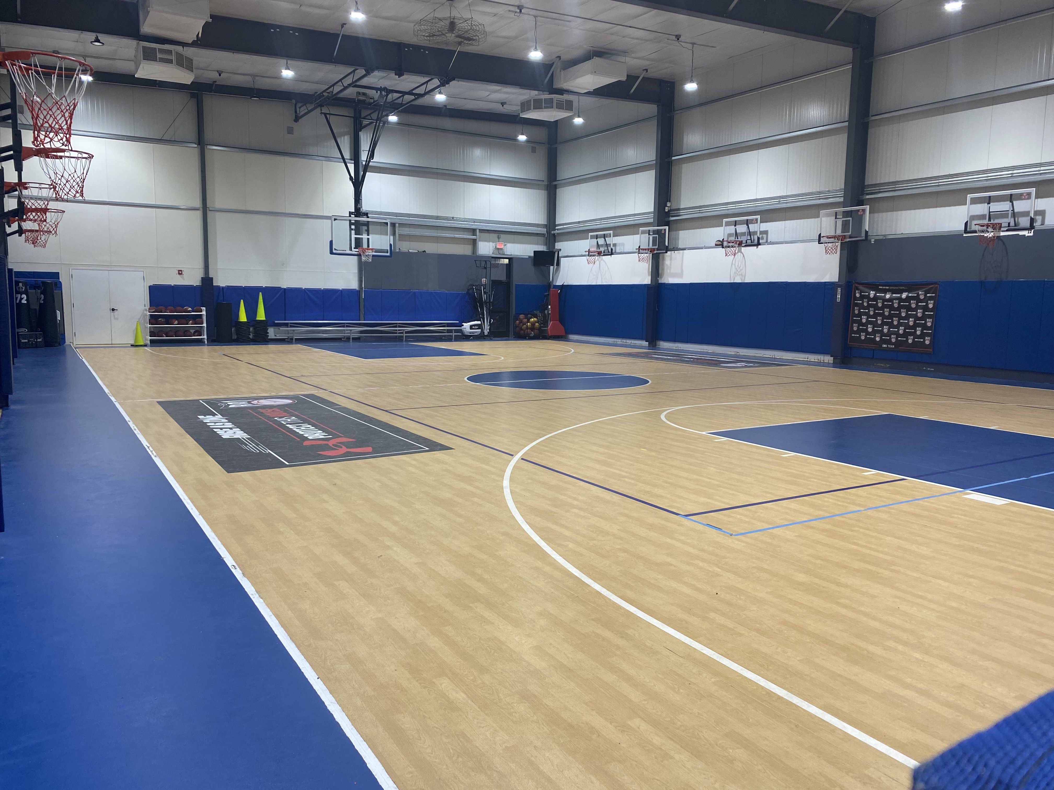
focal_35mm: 26
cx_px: 527
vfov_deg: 53.1
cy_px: 395
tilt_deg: -8.0
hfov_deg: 67.3
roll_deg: -1.0
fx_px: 792
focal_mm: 4.25
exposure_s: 1/120
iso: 100
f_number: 1.8
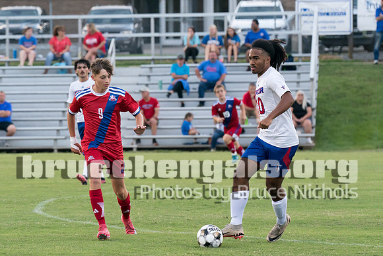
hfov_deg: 7.8
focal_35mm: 264
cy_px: 123
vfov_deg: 5.2
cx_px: 111
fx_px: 2807
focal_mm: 142
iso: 1600
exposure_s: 1/1250
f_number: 4
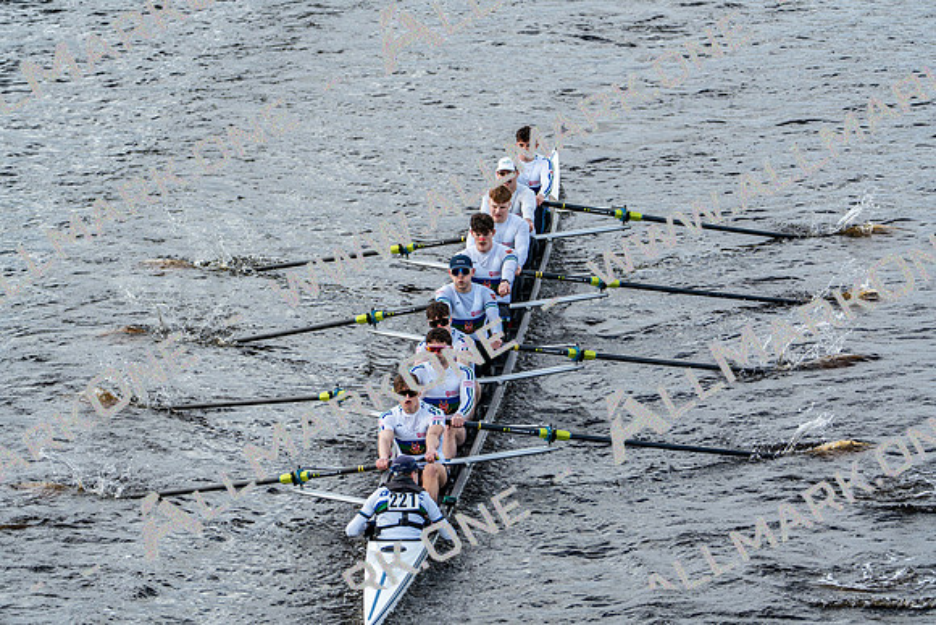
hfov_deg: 6.7
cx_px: 468
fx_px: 8036
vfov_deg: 4.5
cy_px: 312
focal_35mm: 309
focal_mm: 309
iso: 500
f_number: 6.3
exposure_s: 1/1250
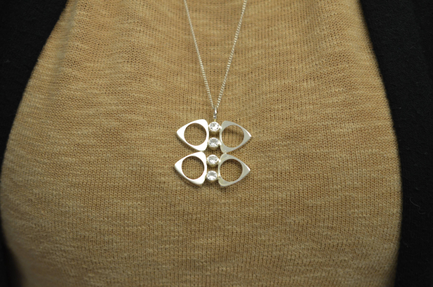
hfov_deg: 33.5
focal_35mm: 60
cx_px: 216
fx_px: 720
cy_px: 144
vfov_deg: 22.5
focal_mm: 40
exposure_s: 1/60
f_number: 4
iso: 800
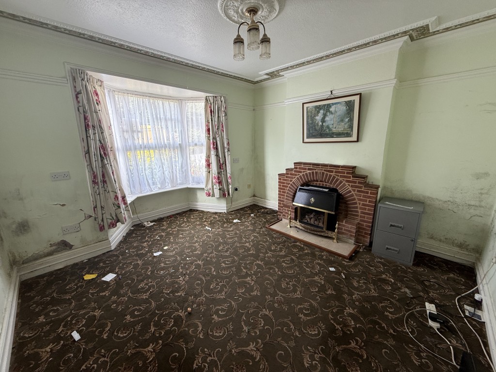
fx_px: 201
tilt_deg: -10.8
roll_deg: +0.4
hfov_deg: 102.1
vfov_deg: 85.7
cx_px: 248
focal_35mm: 14
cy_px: 186
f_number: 2.2
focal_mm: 2.22
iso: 100
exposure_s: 1/99
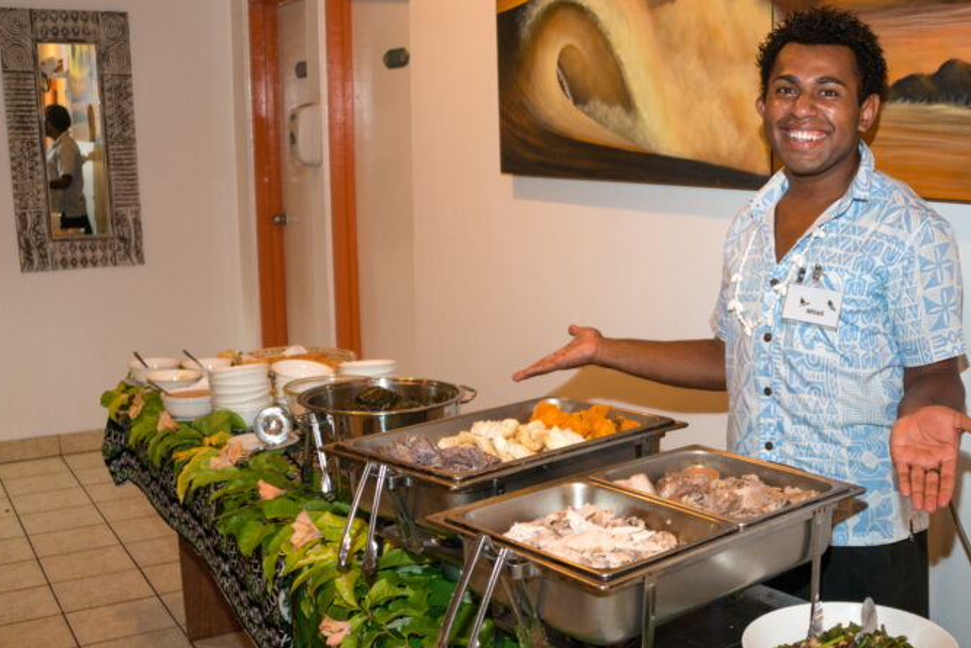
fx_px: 1160
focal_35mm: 43
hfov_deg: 44.2
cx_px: 708
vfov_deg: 31.1
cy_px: 403
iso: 400
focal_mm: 28
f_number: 3.5
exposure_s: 1/13
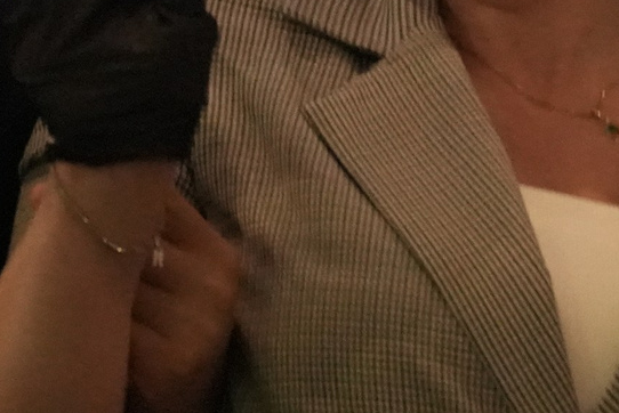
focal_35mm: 793
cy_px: 96
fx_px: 13642
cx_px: 82
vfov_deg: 1.7
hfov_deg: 2.6
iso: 16000
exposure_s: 1/200
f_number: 6.3
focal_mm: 168
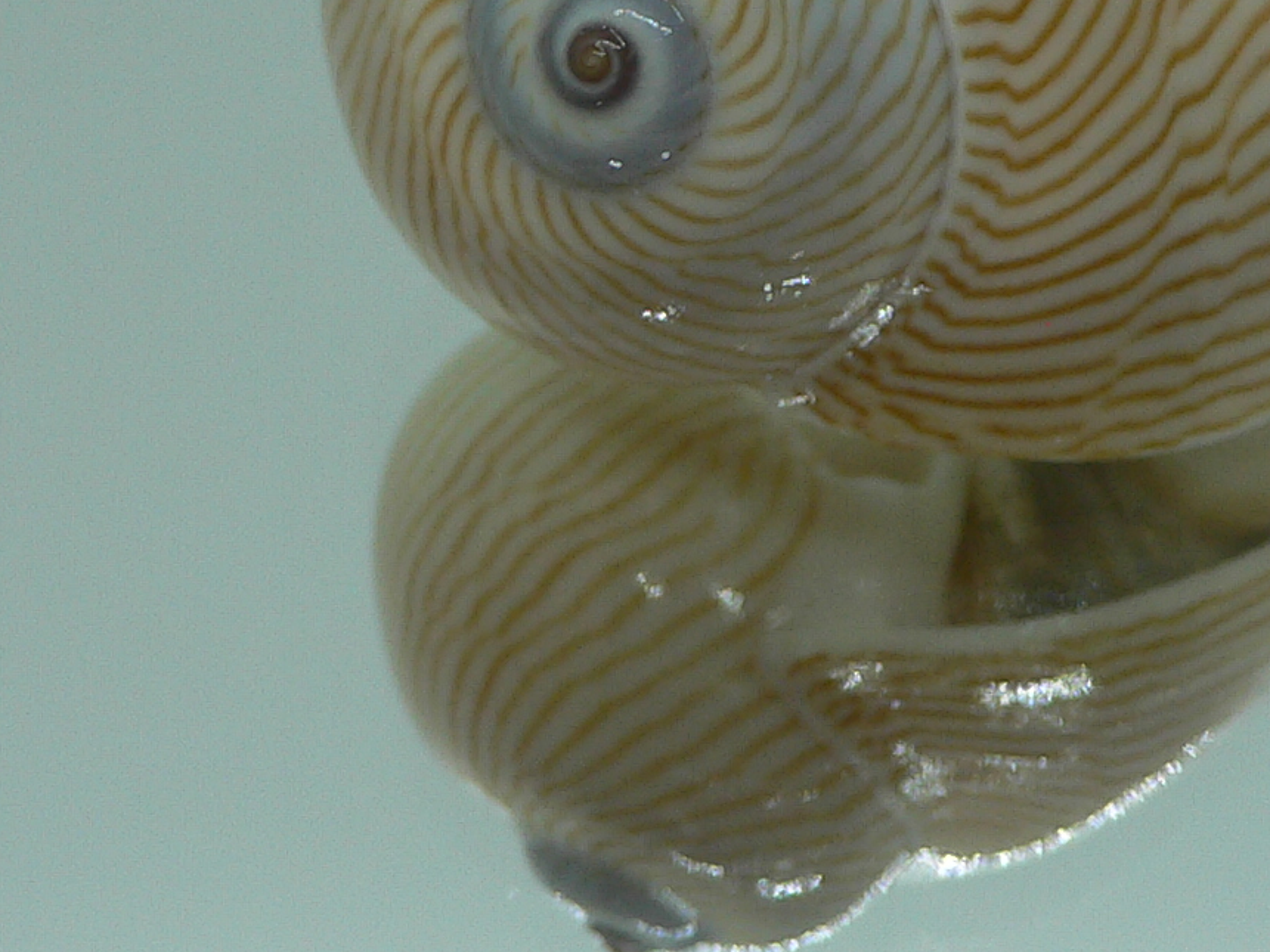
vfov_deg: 17.7
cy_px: 105
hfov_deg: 23.7
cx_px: 882
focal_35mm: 82
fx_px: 3008
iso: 80
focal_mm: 4.6
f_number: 2.8
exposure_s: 1/60
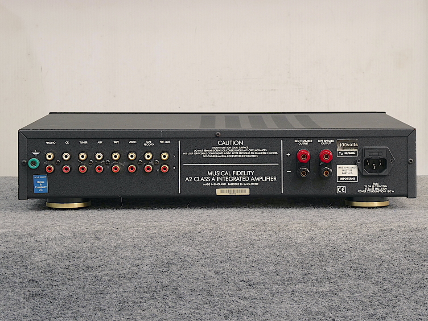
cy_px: 160
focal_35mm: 124
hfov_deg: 15.9
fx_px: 1533
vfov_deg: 12.0
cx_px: 214
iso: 100
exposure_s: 1/6
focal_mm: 22.3
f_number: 5.2
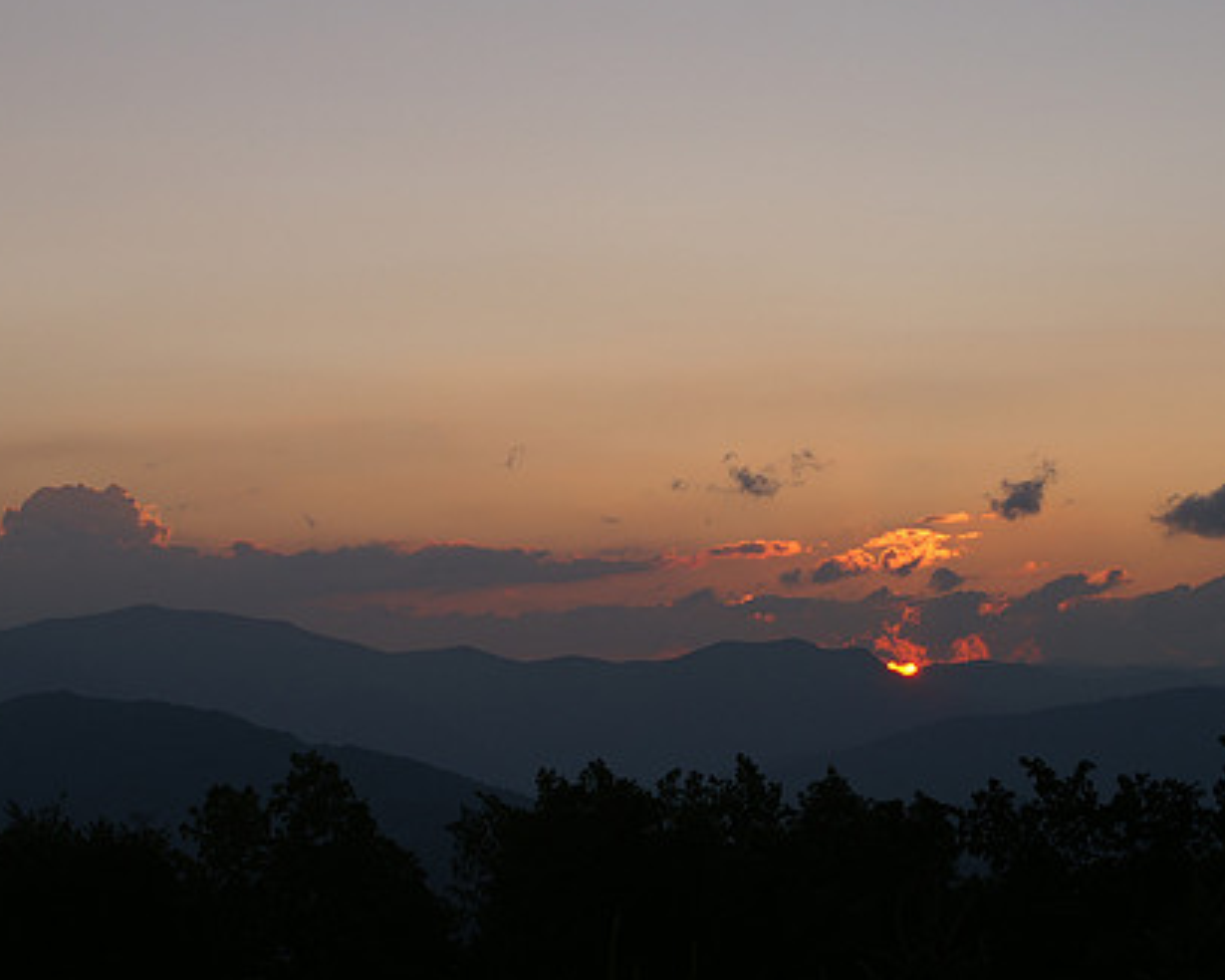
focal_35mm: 90
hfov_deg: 21.3
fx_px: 3251
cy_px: 490
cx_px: 463
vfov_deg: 17.1
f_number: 8
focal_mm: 45
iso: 100
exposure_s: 1/125
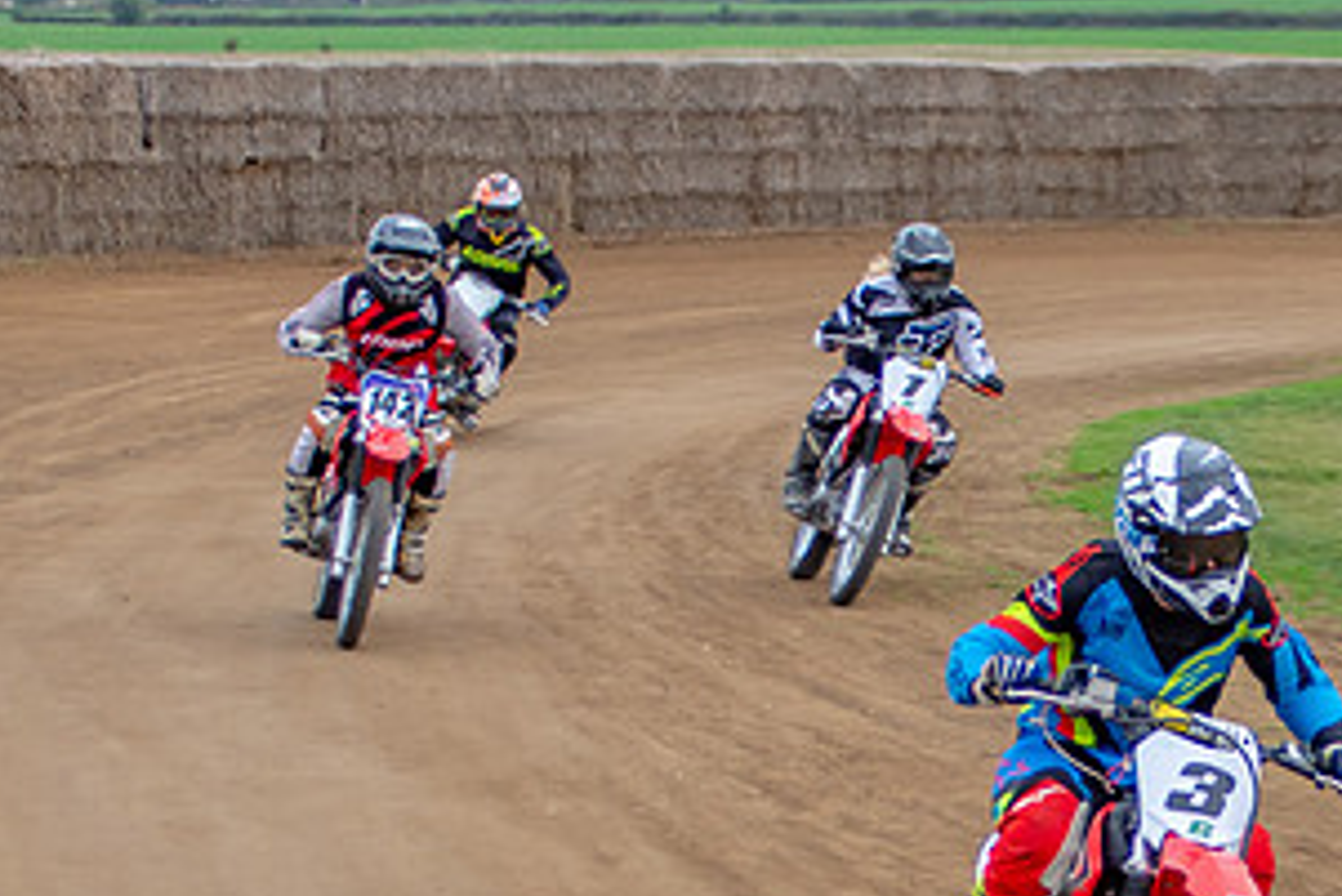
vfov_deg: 6.5
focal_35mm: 210
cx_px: 1165
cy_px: 810
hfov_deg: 9.8
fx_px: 7832
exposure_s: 1/320
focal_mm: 50
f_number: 5
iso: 400
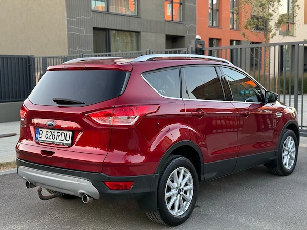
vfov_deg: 30.3
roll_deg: +0.6
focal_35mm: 48
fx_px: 426
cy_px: 115
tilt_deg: -5.6
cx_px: 154
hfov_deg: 39.7
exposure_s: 1/137
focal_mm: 6.76
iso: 160
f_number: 1.78
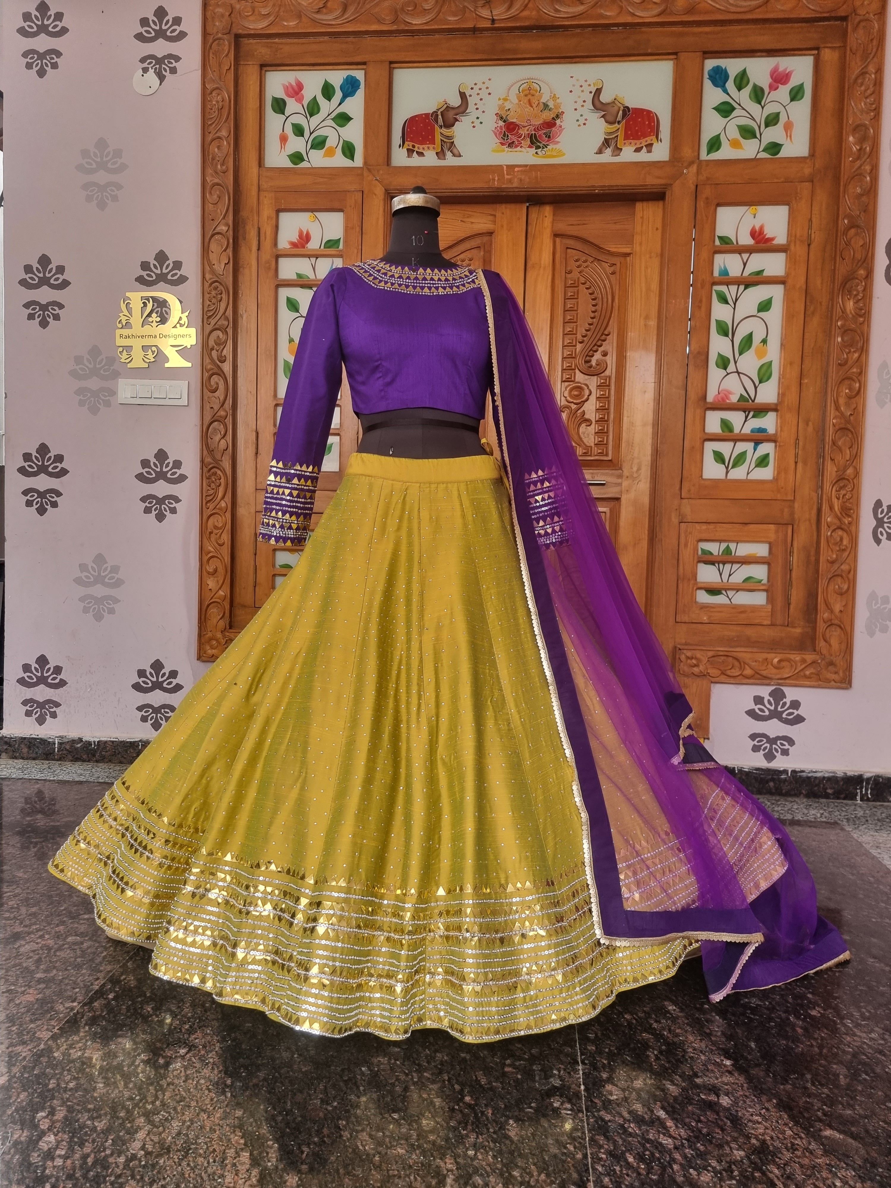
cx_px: 446
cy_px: 594
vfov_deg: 71.6
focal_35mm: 24
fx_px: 824
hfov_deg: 56.8
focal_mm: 6.7
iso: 125
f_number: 1.8
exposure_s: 1/100
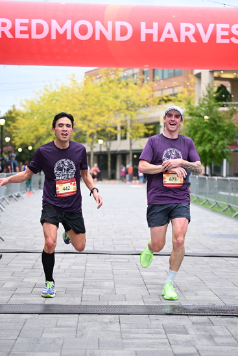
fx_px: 694
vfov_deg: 28.8
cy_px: 178
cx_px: 119
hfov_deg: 19.5
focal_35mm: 70
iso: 1250
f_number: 2.8
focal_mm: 70
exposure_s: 1/1250
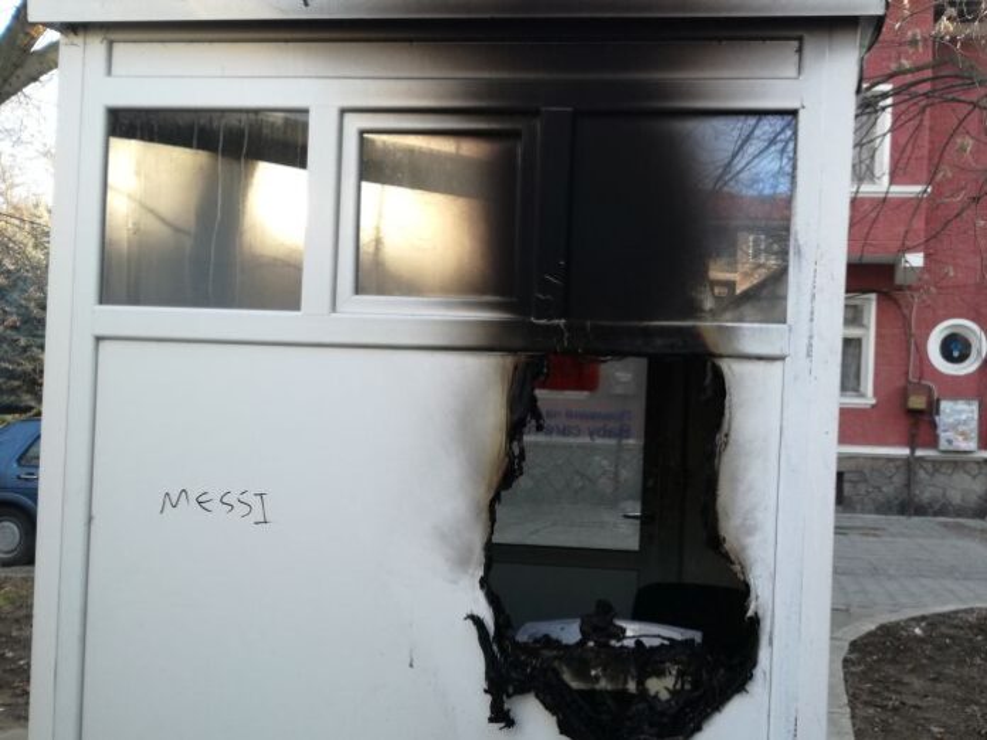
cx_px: 494
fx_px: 770
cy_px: 370
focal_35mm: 27
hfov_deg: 65.3
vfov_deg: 51.4
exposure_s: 1/100
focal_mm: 3.79
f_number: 2
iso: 80
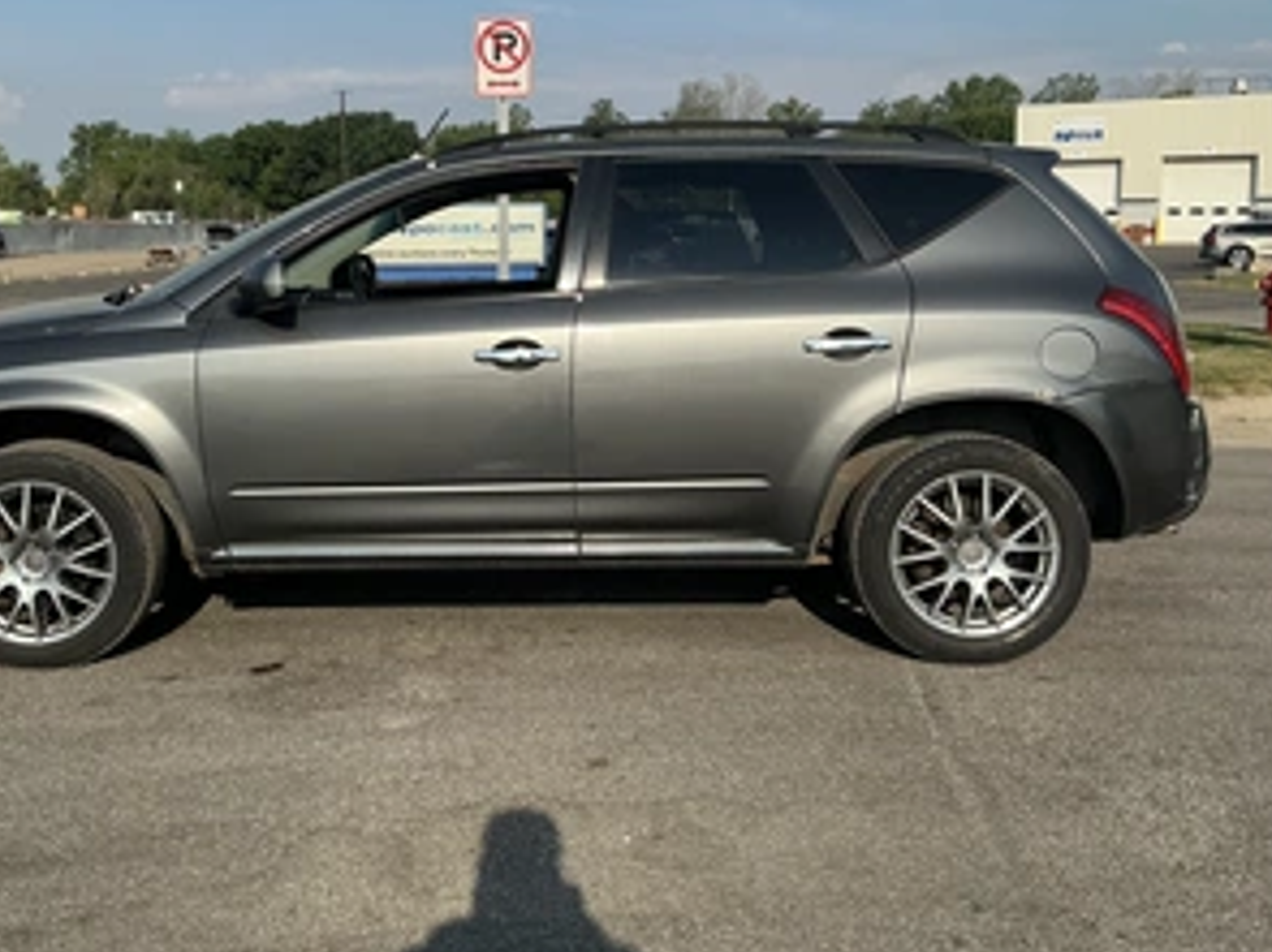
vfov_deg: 37.6
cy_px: 392
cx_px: 509
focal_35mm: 38
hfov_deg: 48.7
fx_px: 1396
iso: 25
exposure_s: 1/1912
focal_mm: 3
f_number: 1.8
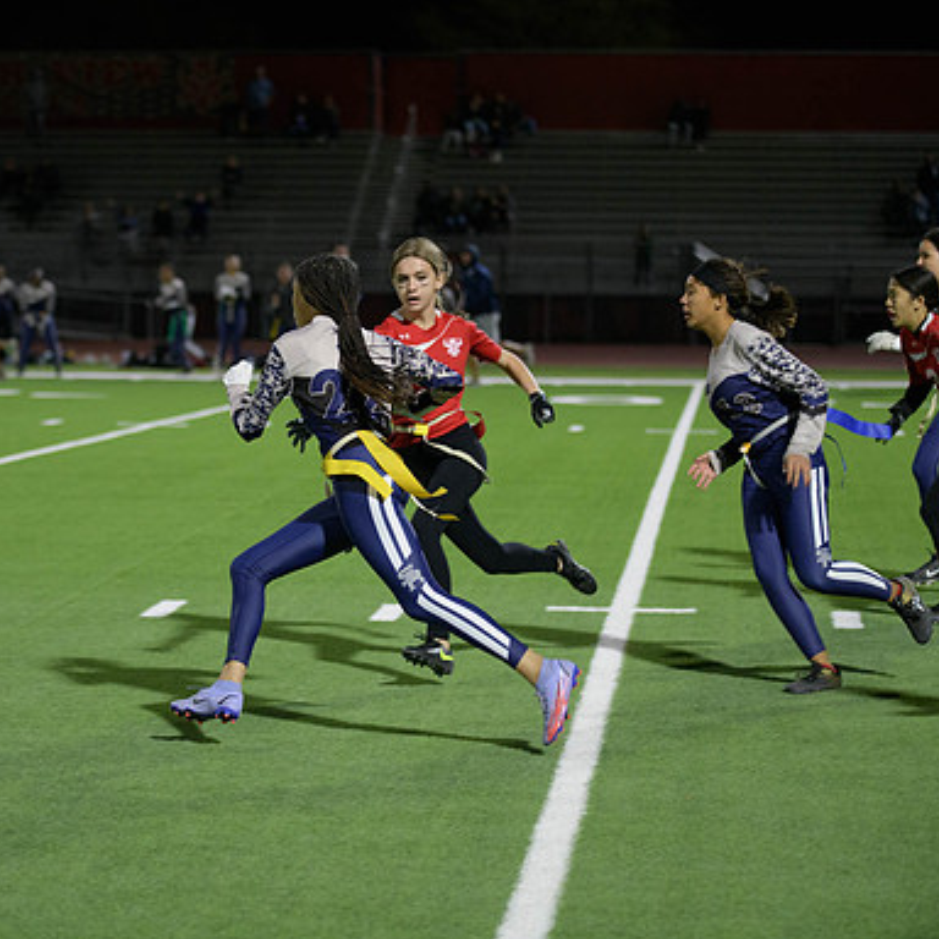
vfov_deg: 14.8
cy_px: 471
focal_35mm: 118
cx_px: 337
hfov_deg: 14.8
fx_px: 3621
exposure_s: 1/640
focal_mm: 92
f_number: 2.8
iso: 2500
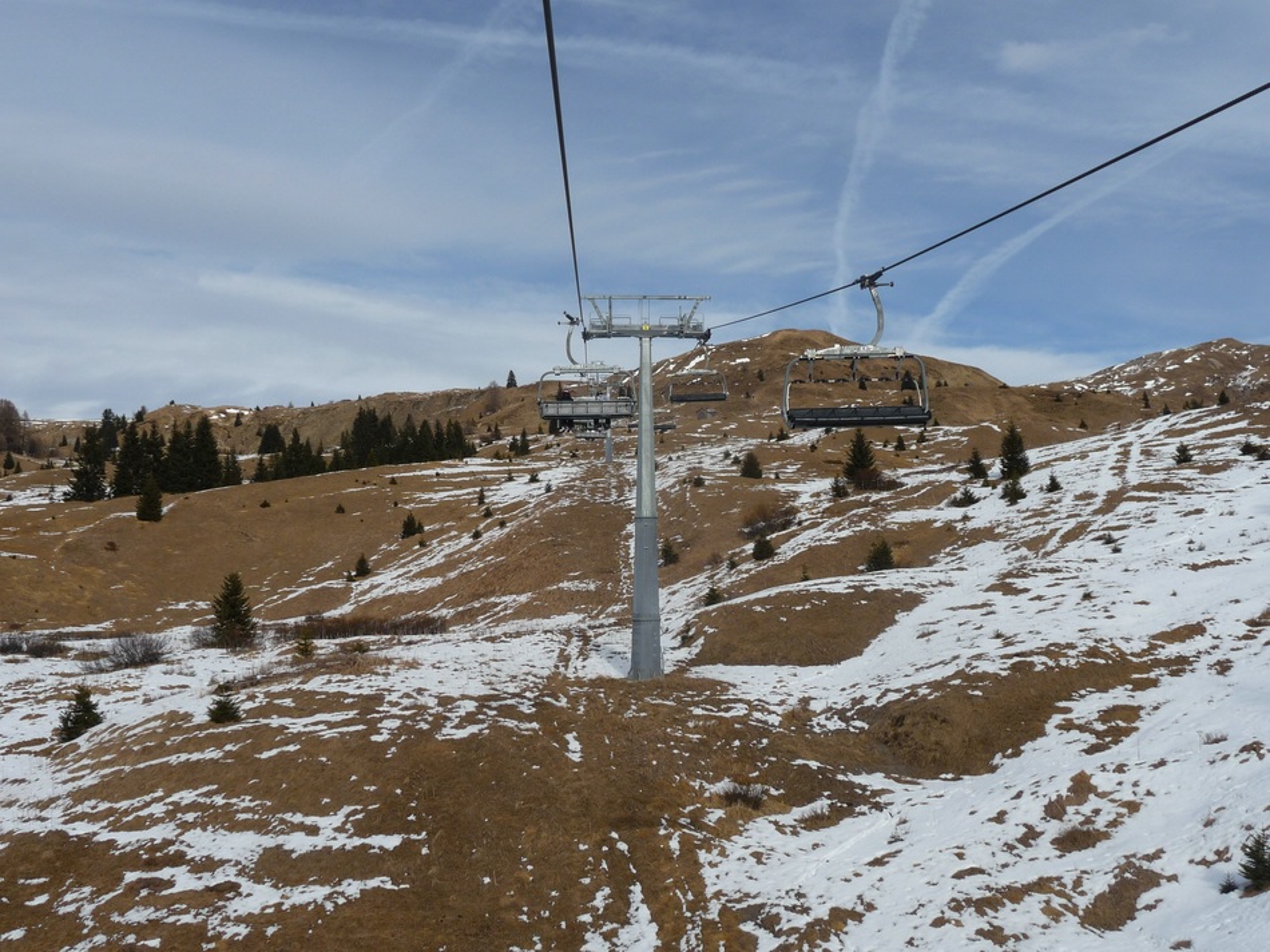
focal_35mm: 40
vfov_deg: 35.9
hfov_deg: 46.8
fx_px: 1467
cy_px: 476
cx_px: 635
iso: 100
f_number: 9
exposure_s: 1/320
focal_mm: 6.7
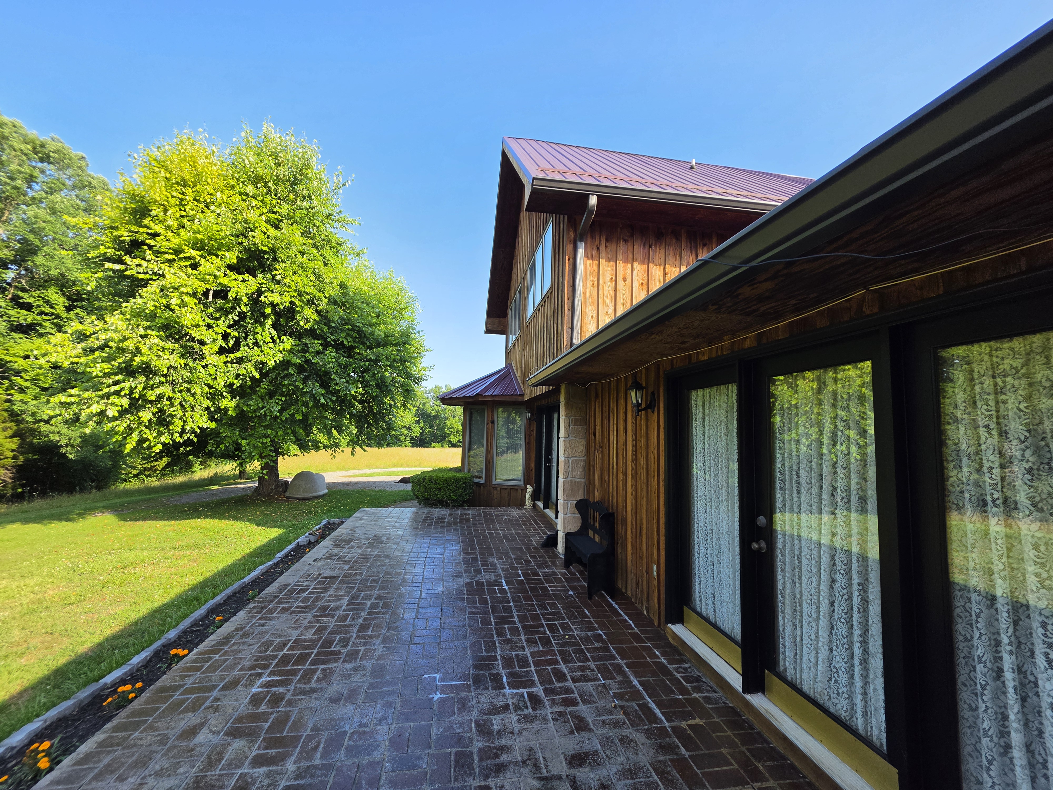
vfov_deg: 89.9
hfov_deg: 106.2
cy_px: 395
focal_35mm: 13
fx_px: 395
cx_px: 526
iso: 32
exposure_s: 1/603
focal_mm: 2.2
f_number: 1.9
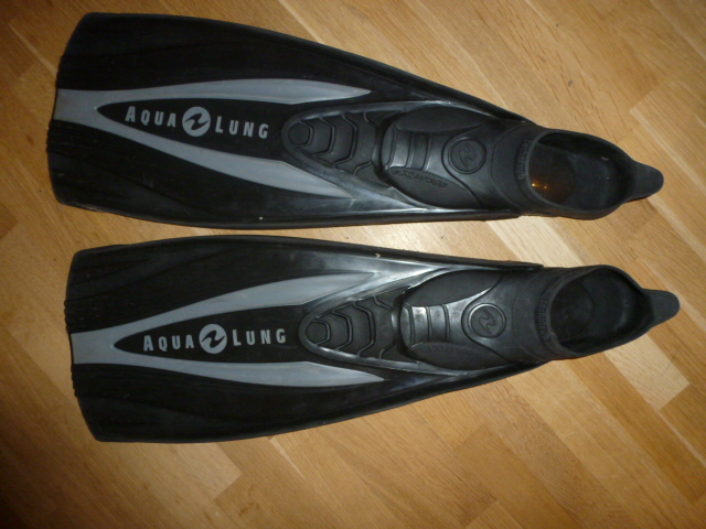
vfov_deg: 56.8
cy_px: 264
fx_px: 489
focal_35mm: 24
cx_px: 353
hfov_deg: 71.6
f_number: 3.3
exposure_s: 1/60
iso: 250
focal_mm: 4.3
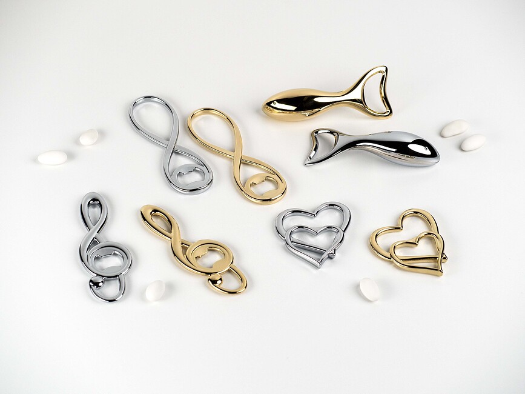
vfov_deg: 14.5
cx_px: 262
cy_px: 197
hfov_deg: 19.3
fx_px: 1547
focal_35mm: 102
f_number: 5
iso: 200
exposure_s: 1/640
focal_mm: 51
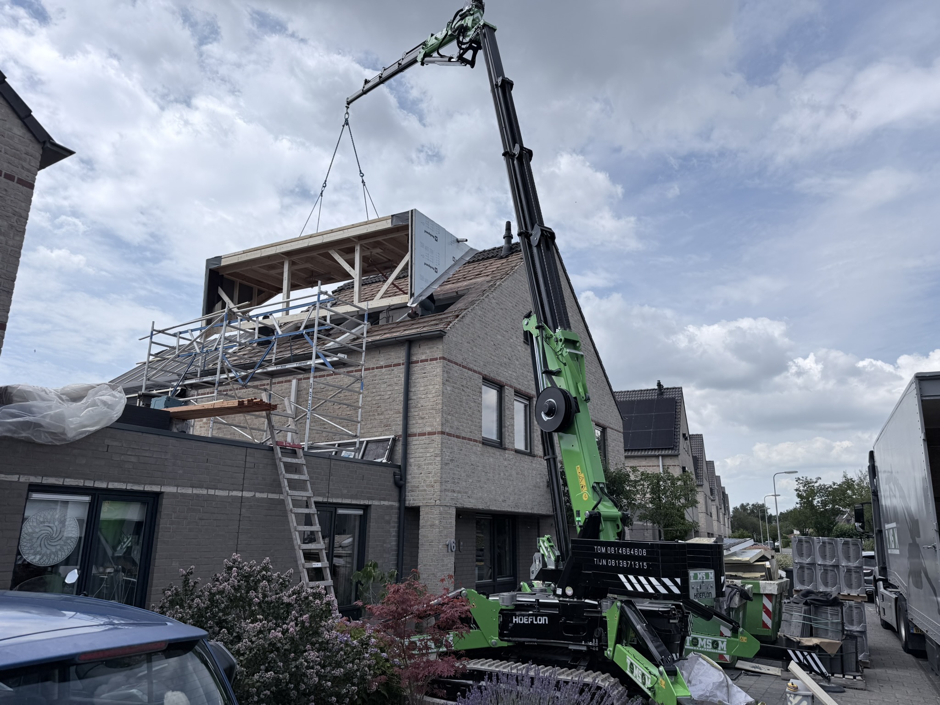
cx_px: 470
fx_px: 652
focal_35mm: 24
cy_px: 352
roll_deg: +0.2
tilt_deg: +16.1
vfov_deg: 56.8
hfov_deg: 71.6
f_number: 1.78
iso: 80
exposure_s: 1/8130
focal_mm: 6.76
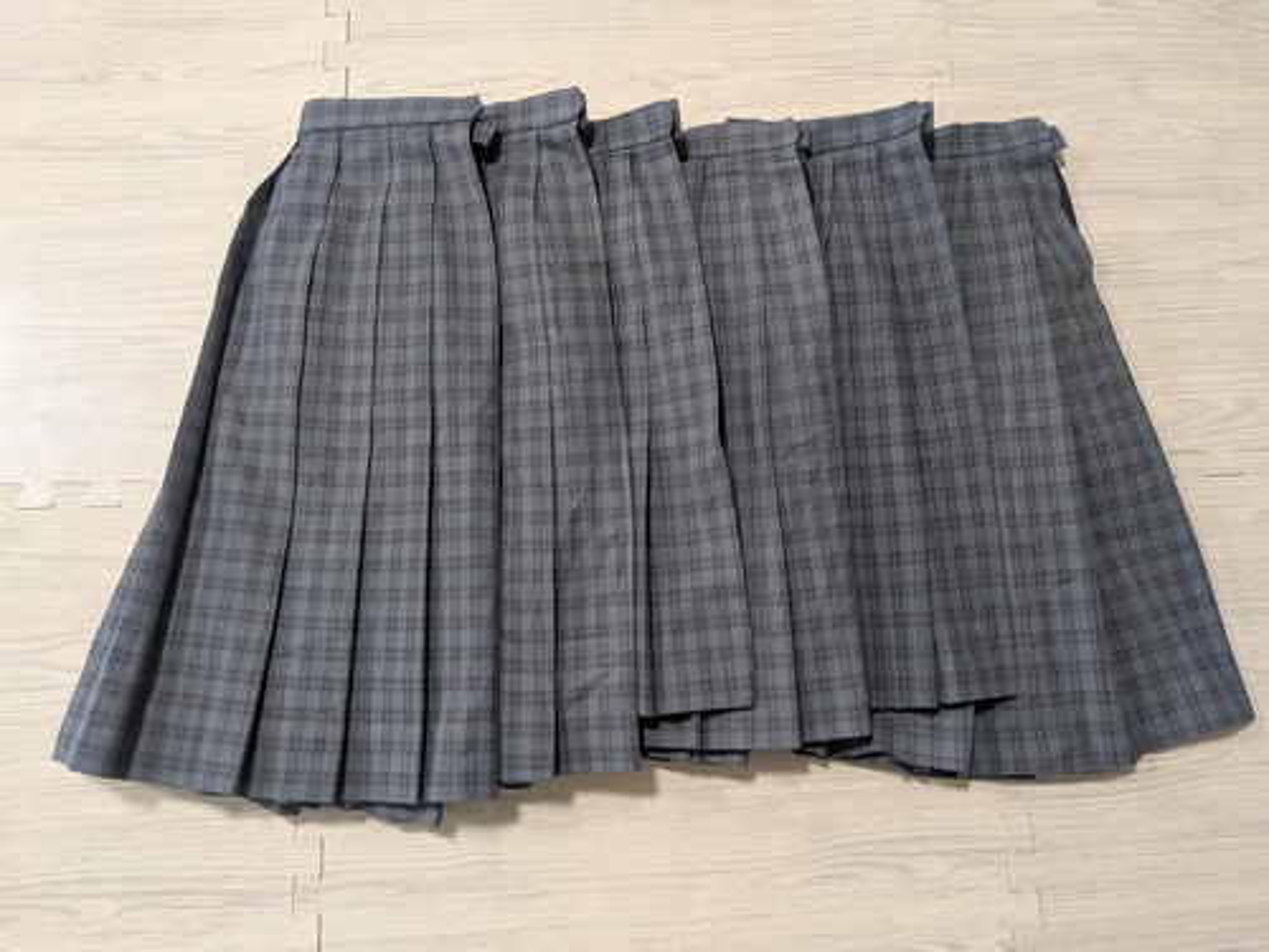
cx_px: 634
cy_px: 476
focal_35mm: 24
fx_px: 880
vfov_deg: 56.8
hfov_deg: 71.6
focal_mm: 4.53
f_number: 1.7
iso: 118
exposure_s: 1/24
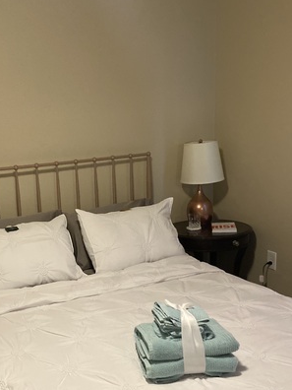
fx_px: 472
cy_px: 228
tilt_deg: -12.9
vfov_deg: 44.6
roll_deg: +3.9
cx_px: 74
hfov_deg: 33.7
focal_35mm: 42
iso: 640
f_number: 1.8
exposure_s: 1/40
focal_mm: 4.25
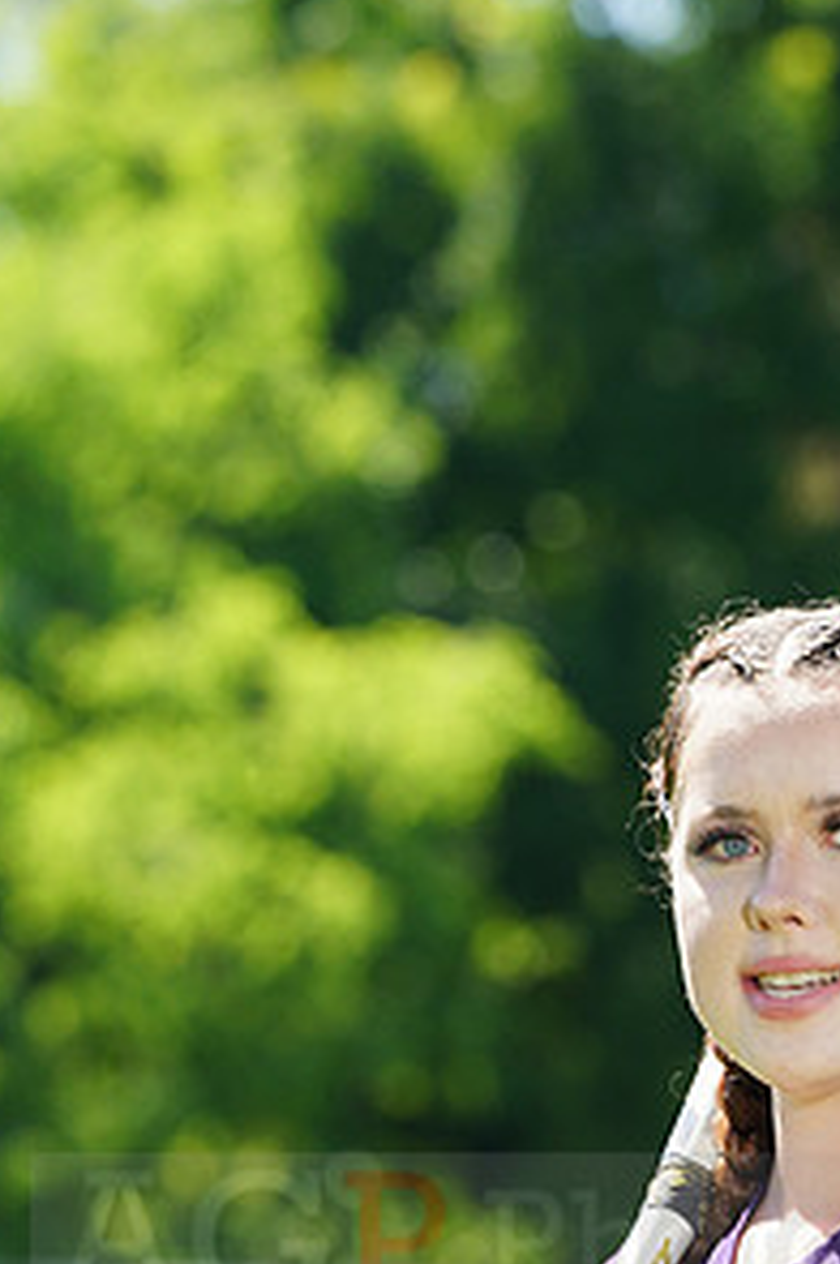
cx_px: 797
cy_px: 1213
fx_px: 20276
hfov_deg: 2.4
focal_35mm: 578
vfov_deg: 3.6
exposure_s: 1/125
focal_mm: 294
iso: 200
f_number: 10
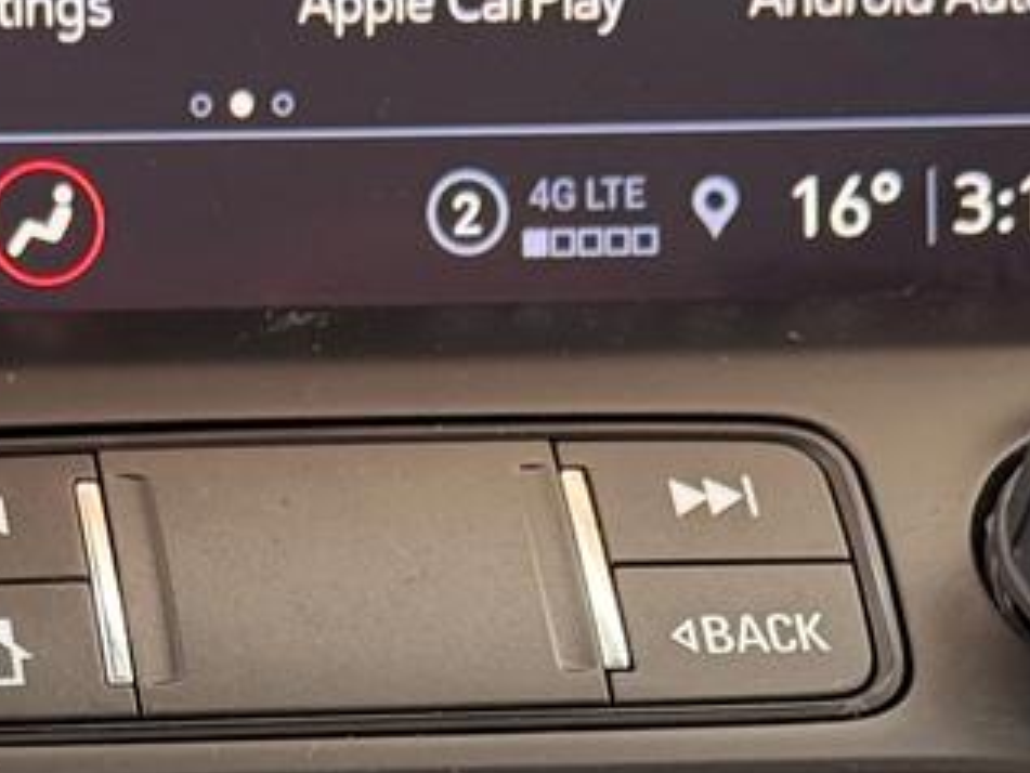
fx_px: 5775
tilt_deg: -13.2
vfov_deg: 7.4
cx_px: -104
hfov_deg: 10.1
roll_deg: -0.8
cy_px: 1423
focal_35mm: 194
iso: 125
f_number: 1.78
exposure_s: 1/125
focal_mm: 6.76
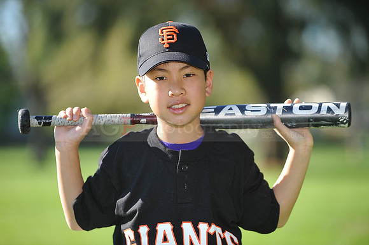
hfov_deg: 10.3
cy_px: 122
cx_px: 184
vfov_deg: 6.9
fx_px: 2049
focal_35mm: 200
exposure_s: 1/640
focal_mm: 200
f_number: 4
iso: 200
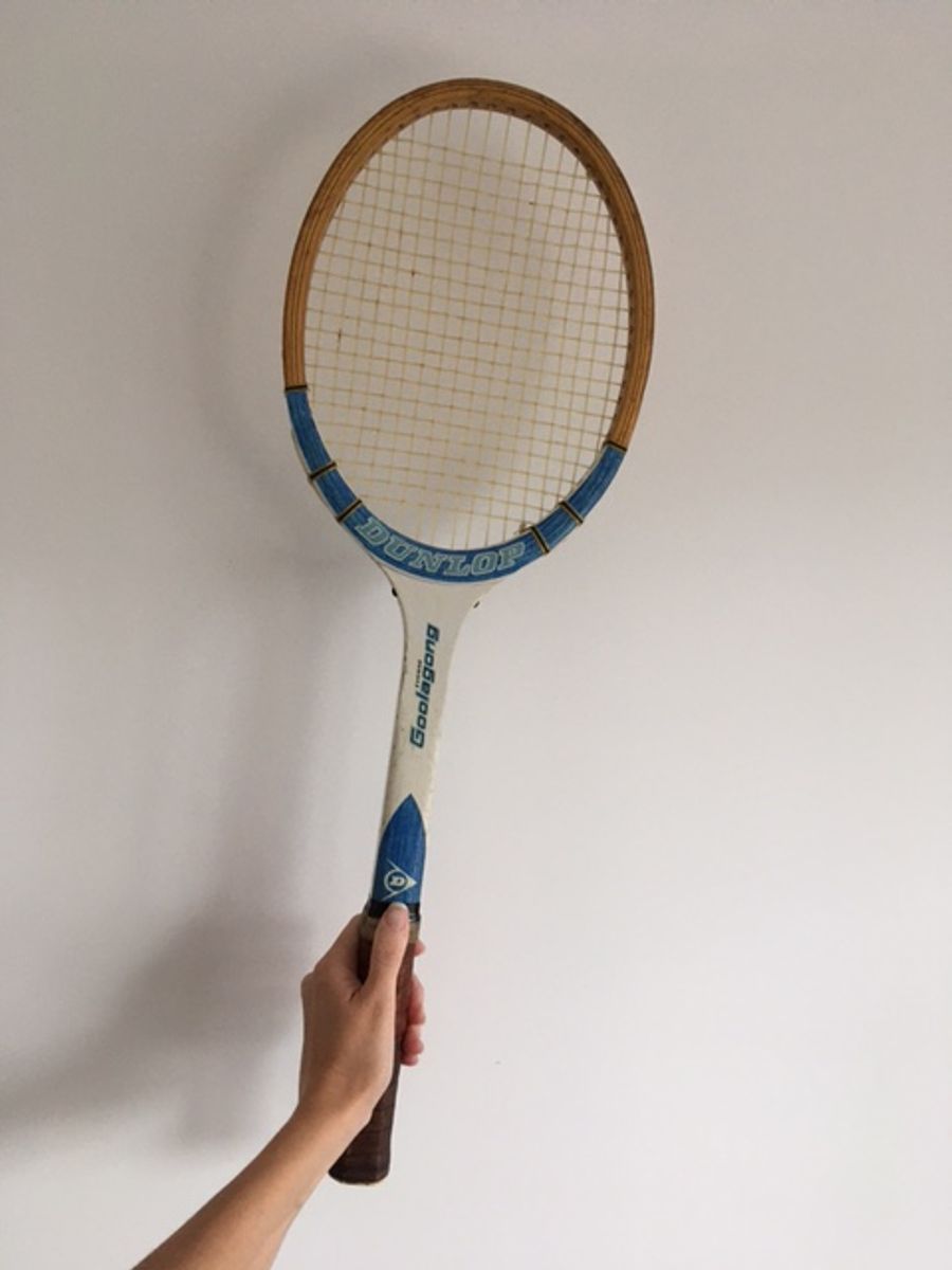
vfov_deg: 61.7
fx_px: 1063
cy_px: 635
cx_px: 476
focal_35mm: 29
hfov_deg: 48.2
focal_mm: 4.15
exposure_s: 1/30
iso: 40
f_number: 2.2
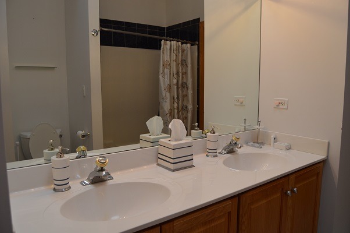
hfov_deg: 67.4
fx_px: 262
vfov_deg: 47.8
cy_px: 116
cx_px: 175
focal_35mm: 27
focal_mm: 18
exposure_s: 1/125
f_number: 5.6
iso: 400
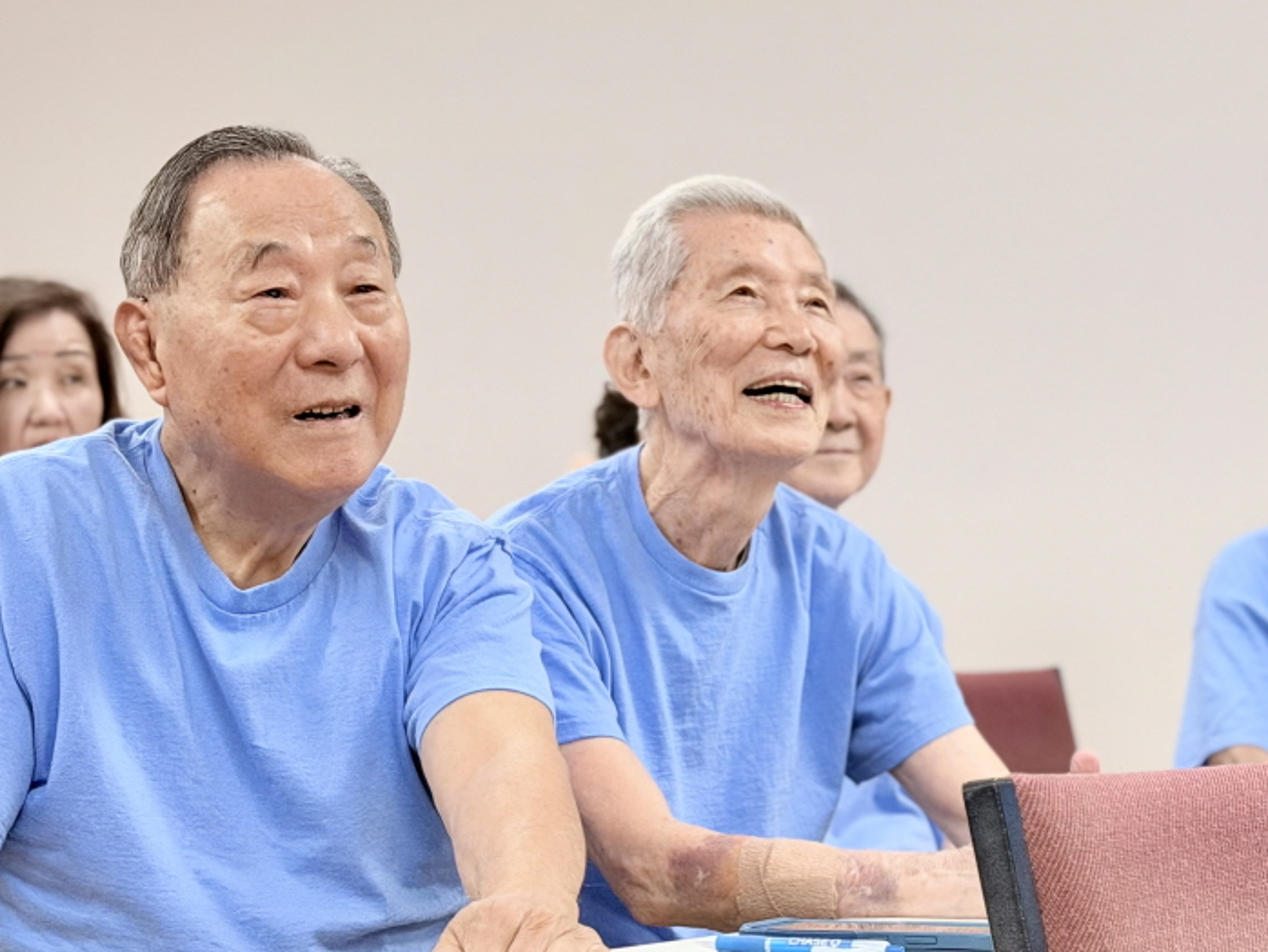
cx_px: 616
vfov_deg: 26.6
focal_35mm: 55
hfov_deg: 34.9
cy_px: 478
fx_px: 2015
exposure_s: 1/120
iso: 100
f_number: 1.78
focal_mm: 6.76
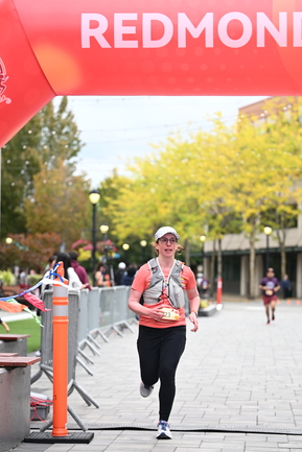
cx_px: 153
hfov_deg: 13.8
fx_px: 1245
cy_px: 264
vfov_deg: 20.6
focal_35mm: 99
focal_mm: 78
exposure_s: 1/2000
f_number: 2.8
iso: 640
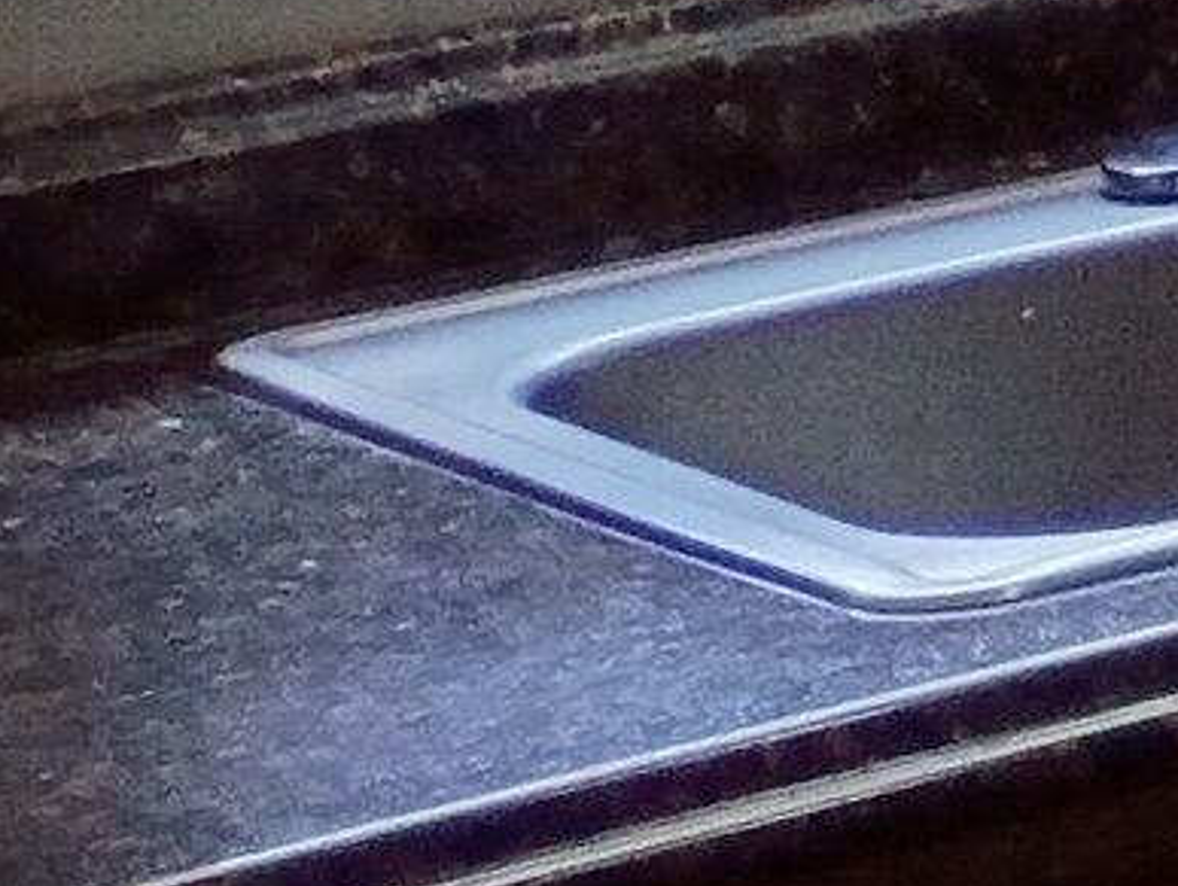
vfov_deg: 6.2
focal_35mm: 230
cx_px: 4499
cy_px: -1069
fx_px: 7834
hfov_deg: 6.9
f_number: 1.8
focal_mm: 4.27
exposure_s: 1/60
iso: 163
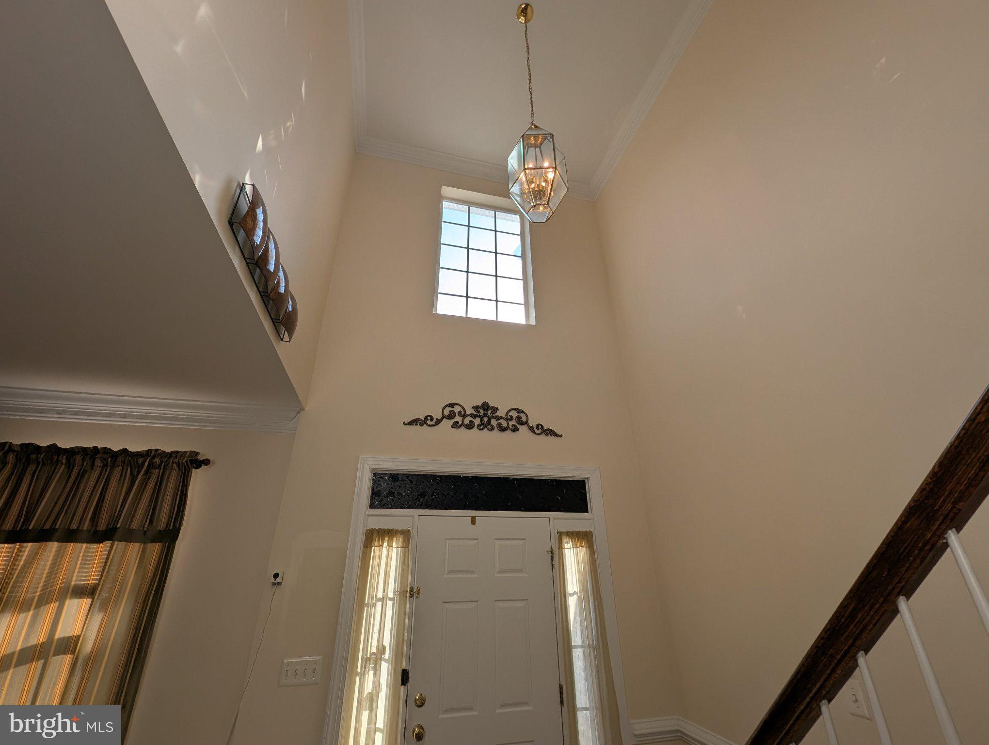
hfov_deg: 106.1
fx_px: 372
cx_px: 494
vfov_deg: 90.1
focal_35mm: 13
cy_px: 372
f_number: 2.2
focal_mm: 1.95
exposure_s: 1/701
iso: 49
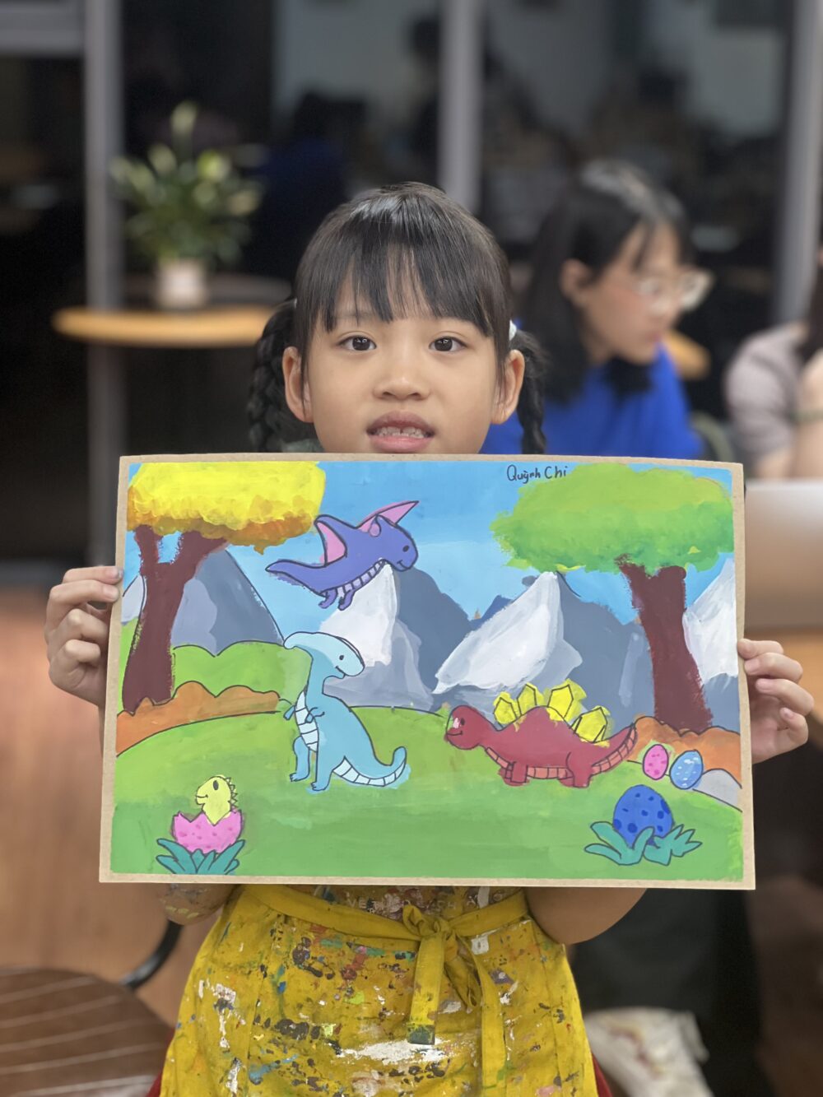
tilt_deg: -10.3
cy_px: 548
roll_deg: -1.2
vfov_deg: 25.3
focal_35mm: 77
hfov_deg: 19.1
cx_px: 412
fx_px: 2441
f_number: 2.8
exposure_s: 1/50
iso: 160
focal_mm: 9
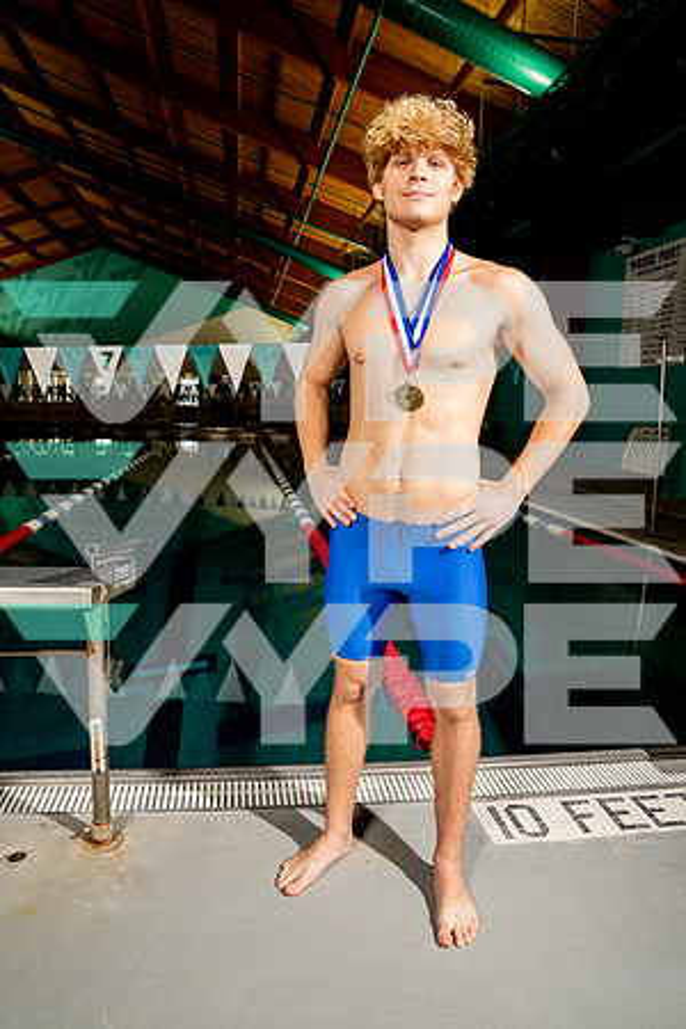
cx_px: 343
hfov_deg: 53.1
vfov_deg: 73.7
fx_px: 686
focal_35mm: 24
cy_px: 514
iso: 500
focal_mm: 24
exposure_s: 1/125
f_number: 7.1
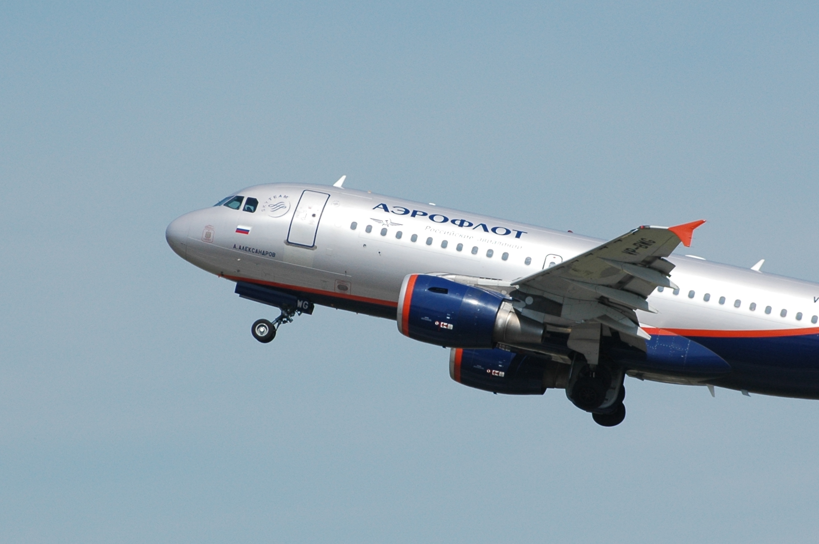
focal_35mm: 551
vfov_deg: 2.5
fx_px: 12524
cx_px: 456
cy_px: 260
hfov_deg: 3.7
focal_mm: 200
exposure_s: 1/800
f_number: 8
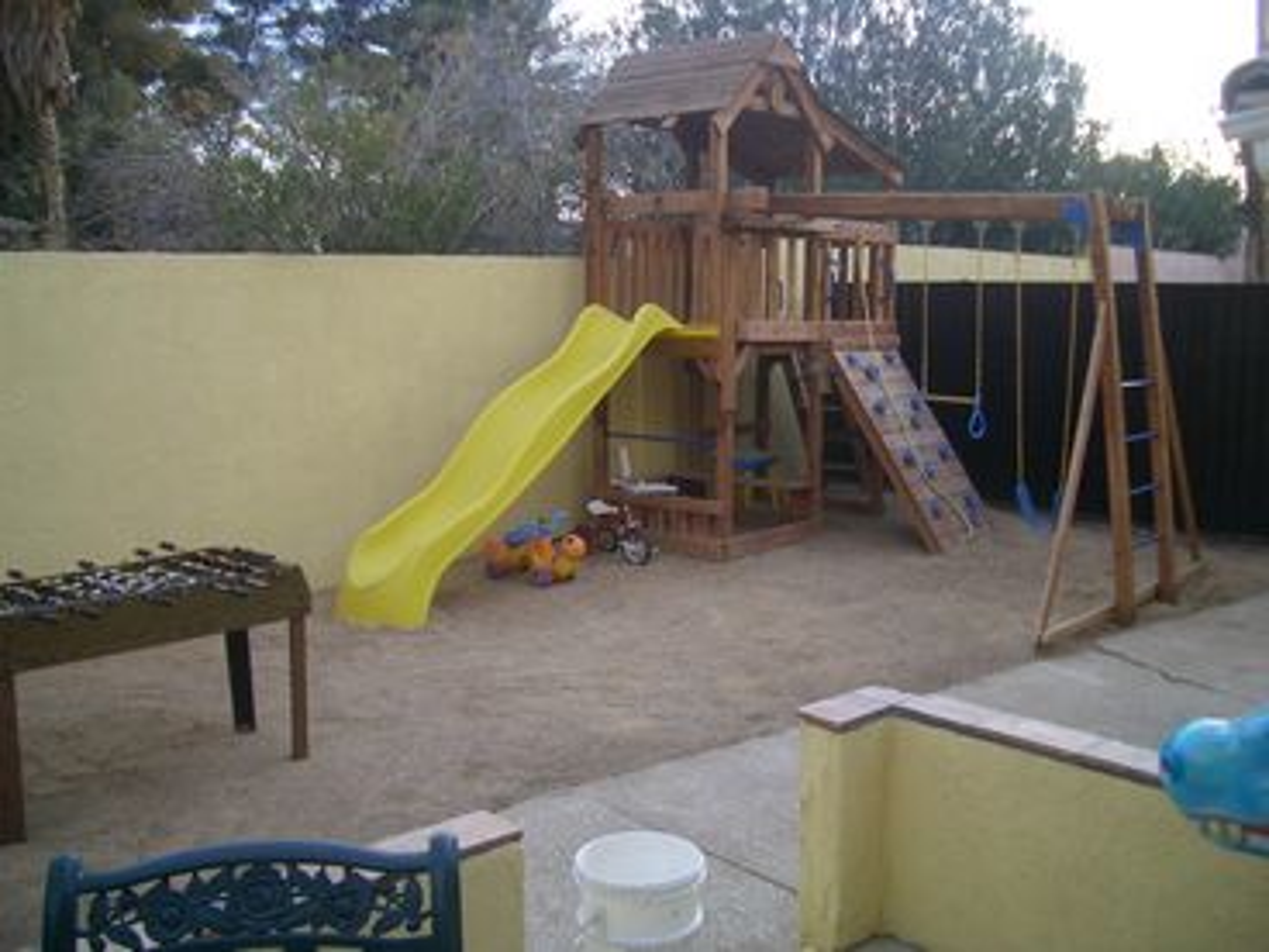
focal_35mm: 35
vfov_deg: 40.7
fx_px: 1283
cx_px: 634
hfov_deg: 52.6
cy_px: 476
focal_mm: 5.8
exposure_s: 1/100
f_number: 2.6
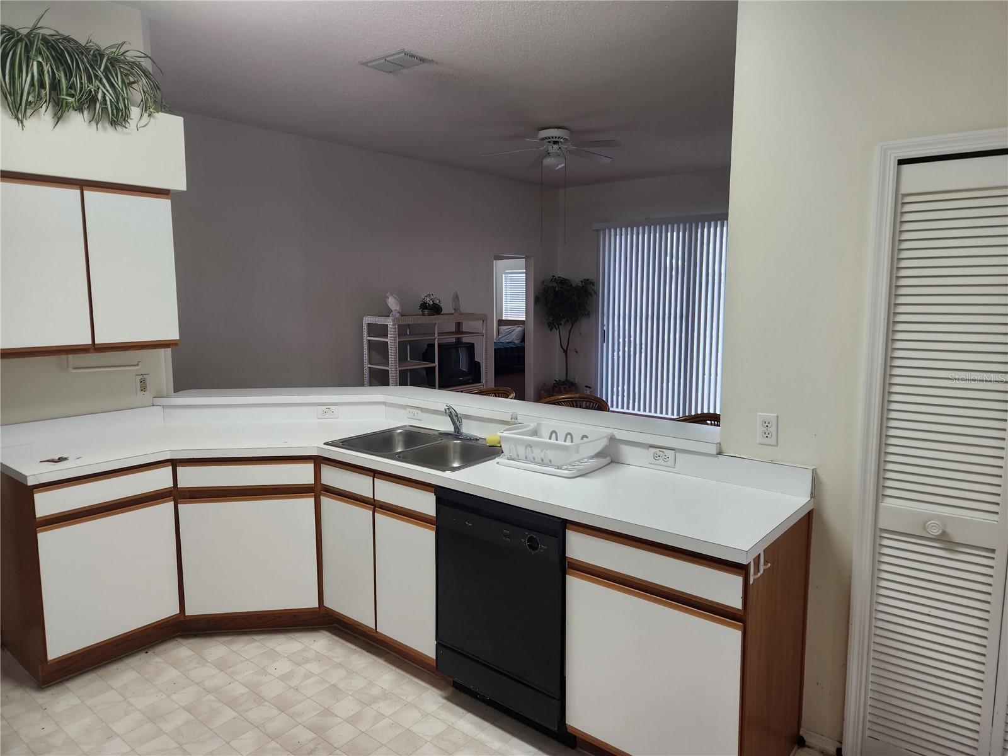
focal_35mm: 23
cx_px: 504
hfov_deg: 73.9
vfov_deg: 58.9
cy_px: 378
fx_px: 670
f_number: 1.8
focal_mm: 5.4
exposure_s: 1/60
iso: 160
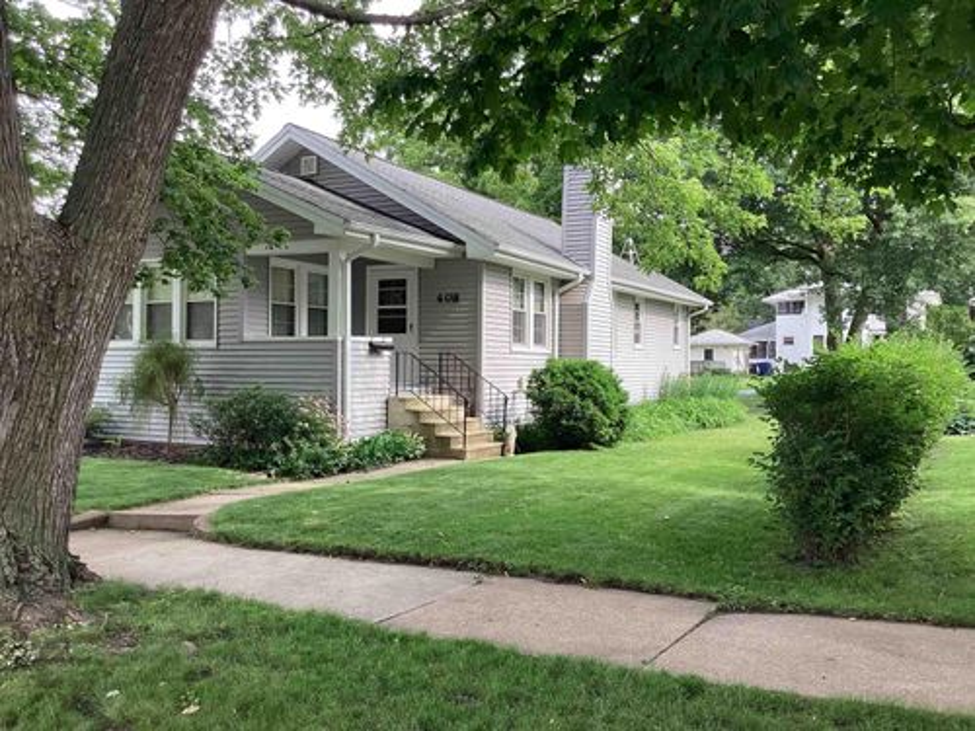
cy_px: 366
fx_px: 873
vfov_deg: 45.4
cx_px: 488
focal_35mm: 31
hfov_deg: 58.4
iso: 25
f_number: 2.4
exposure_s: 1/102
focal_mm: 3.3
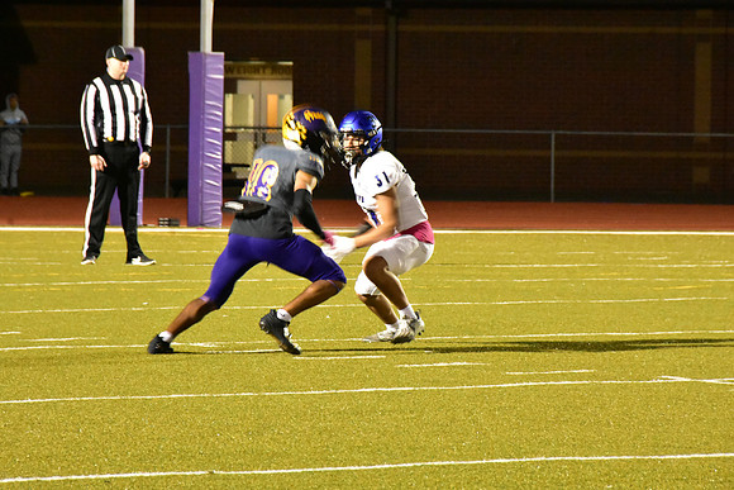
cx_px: 367
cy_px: 245
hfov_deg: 6.9
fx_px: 6118
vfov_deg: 4.6
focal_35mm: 300
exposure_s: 1/60
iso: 12800
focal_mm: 200
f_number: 11
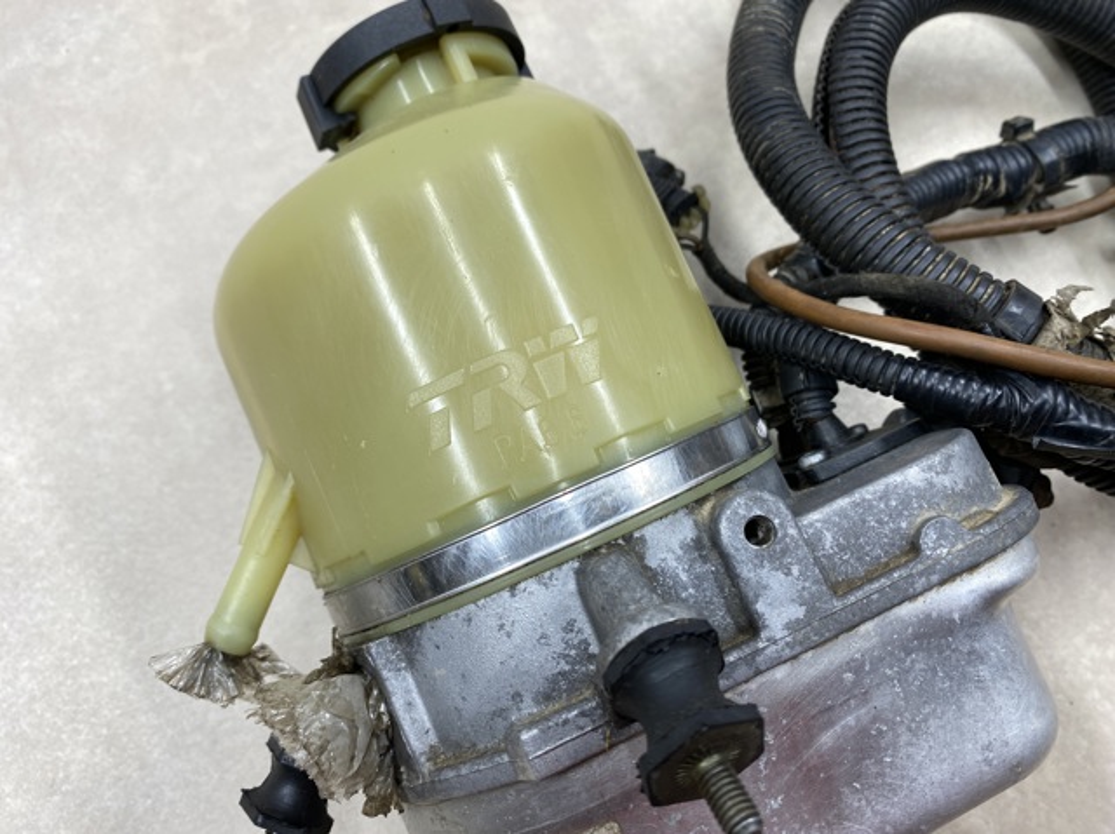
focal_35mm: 25
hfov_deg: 69.4
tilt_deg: -77.4
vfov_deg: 54.8
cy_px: 417
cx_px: 558
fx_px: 805
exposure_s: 1/103
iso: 32
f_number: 1.8
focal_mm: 4.25
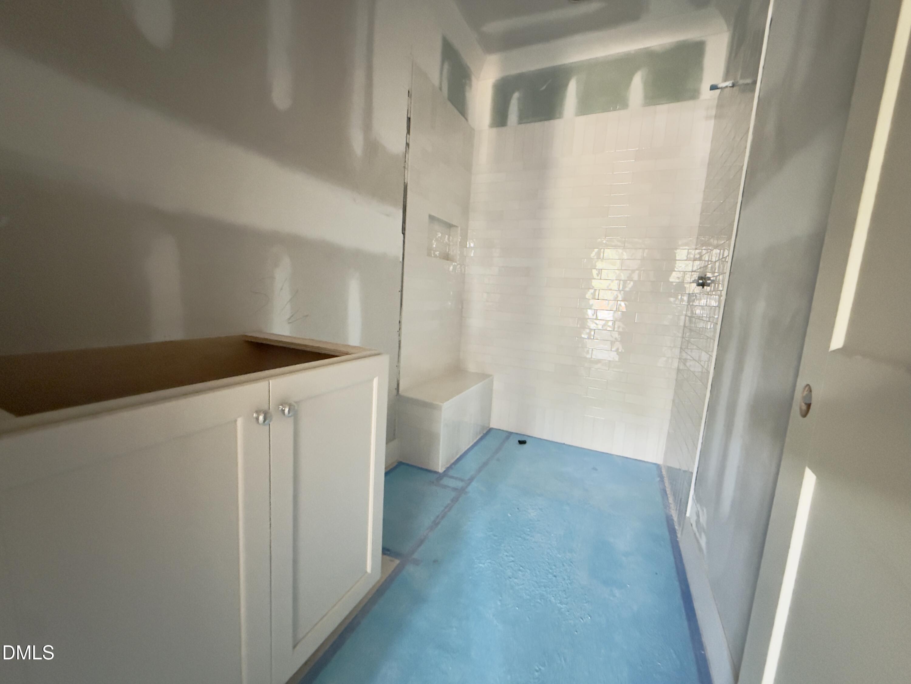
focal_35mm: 14
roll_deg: -3.7
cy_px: 342
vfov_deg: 85.7
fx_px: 368
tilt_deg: -8.2
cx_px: 456
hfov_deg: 102.1
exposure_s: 1/59
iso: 1250
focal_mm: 2.22
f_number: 2.2
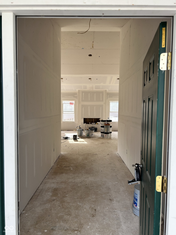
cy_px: 118
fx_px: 176
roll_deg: -1.5
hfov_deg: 53.0
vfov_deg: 67.3
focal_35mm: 26
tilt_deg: -3.2
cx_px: 88
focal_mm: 5.7
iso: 40
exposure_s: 1/167
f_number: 1.5
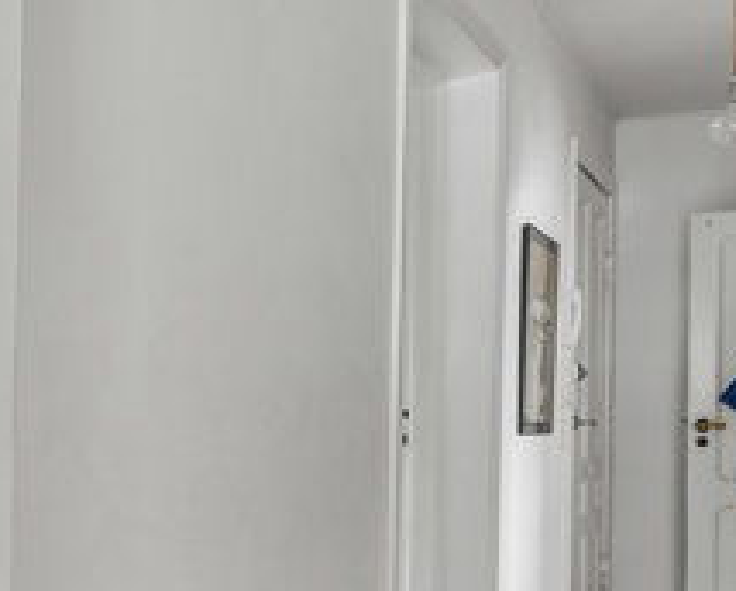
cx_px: -127
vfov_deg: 35.3
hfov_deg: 35.4
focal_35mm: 42
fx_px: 917
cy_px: 411
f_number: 5.6
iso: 500
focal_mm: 12
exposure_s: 1/50
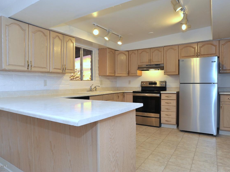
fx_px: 153
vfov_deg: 58.9
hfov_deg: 73.9
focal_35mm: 23
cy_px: 85
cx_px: 119
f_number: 9
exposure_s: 1/30
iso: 800
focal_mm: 21
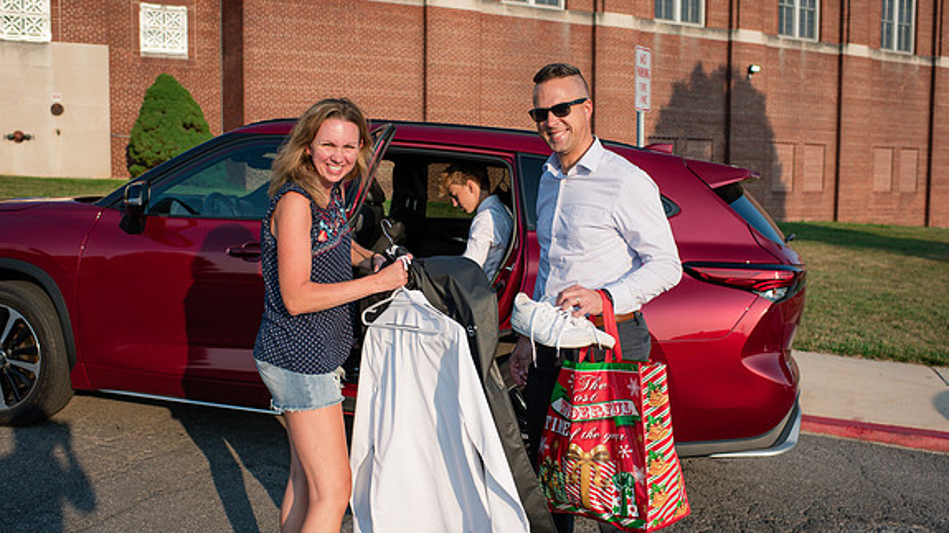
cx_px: 477
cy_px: 263
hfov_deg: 54.0
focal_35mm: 37
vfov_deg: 32.0
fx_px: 931
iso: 250
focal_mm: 35
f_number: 5
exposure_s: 1/1600
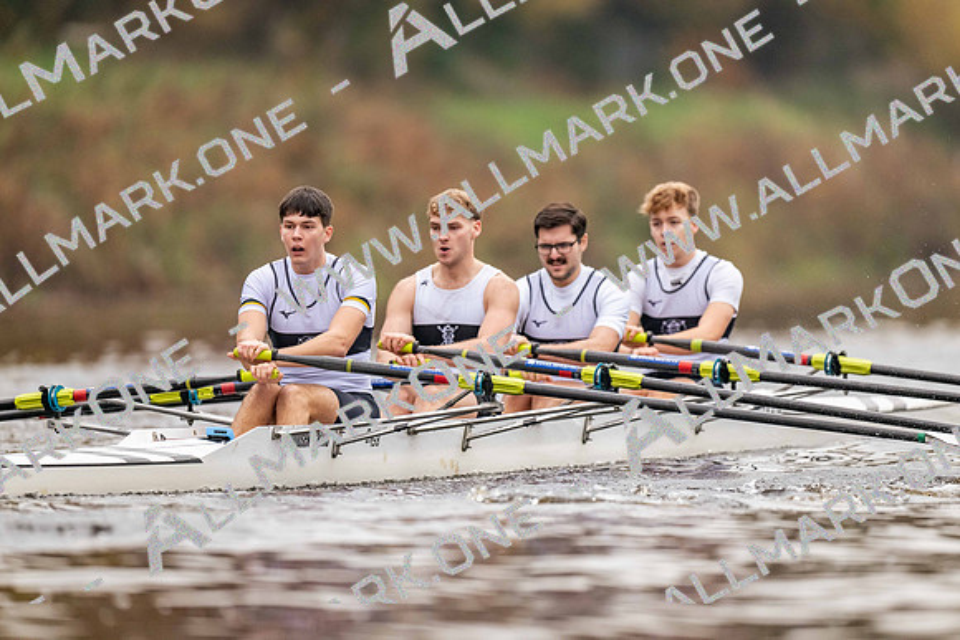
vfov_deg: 2.3
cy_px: 320
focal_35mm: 600
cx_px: 480
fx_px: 16003
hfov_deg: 3.4
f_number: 4
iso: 3200
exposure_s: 1/2500
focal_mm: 600
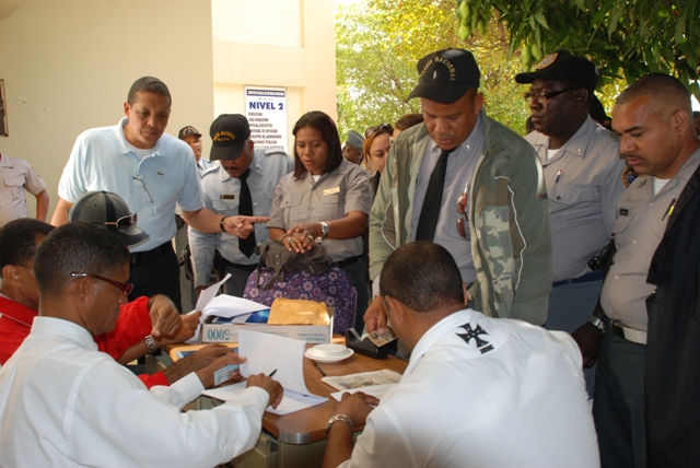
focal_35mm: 33
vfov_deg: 40.0
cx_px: 350
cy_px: 234
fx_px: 642
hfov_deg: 57.2
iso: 400
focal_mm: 22
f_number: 5.6
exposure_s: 1/200
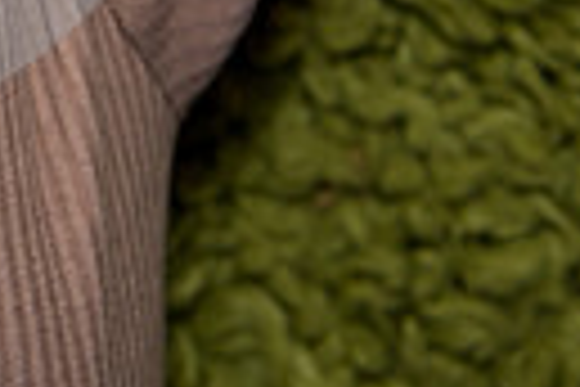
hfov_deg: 11.9
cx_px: -351
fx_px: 2626
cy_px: -398
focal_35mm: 163
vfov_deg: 8.0
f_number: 2.8
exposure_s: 1/125
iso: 200
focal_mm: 32
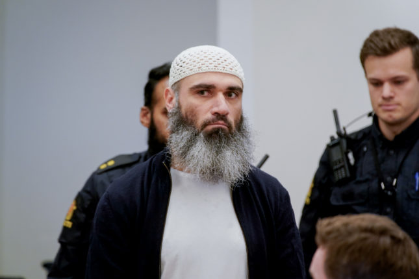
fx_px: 2781
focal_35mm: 239
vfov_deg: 5.7
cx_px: 210
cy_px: 140
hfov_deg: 8.6
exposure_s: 1/250
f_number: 4
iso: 4000
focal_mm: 239
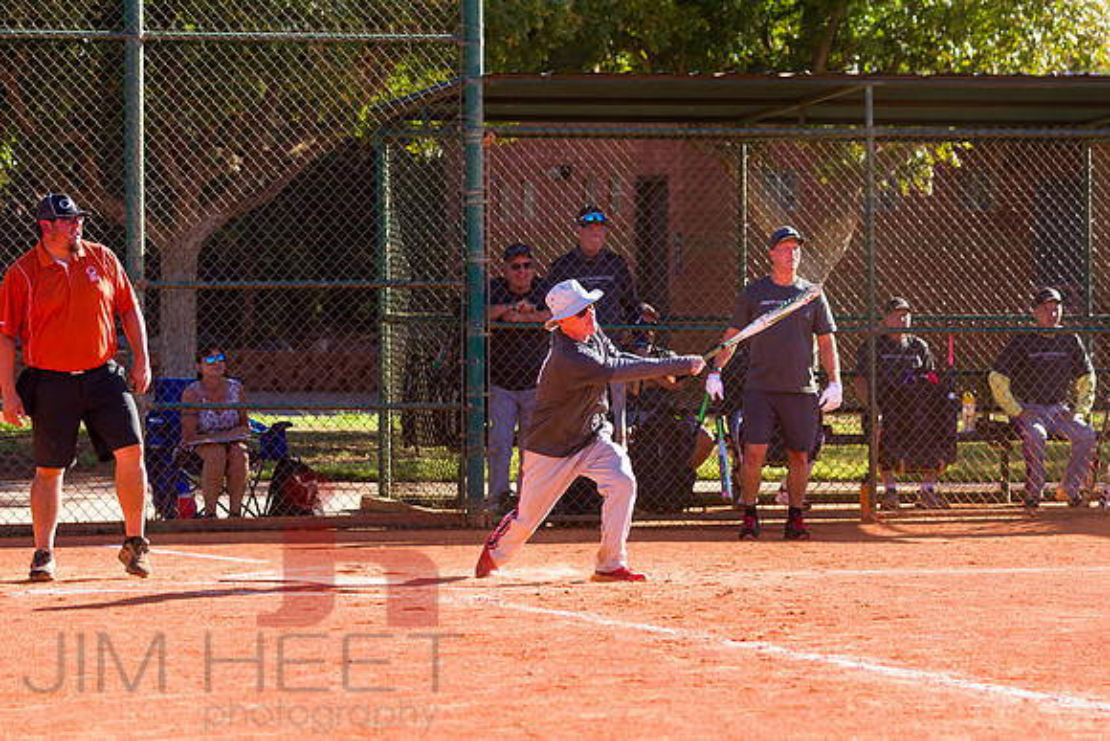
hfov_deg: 10.7
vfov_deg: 7.2
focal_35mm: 192
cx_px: 629
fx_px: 5907
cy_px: 321
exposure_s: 1/1250
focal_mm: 160
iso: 400
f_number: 5
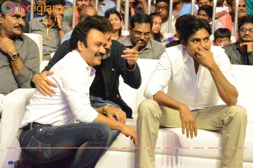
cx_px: 126
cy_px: 84
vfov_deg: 12.1
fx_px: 789
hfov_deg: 18.2
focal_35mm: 112
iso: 12800
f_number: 8
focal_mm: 75
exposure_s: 1/100
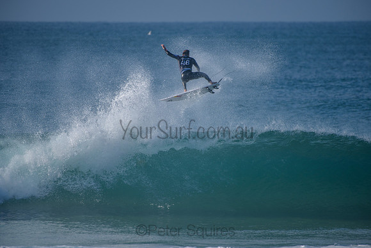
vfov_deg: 2.7
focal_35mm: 515
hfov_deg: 4.0
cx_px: 186
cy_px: 124
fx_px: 5307
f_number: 5.6
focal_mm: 500
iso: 250
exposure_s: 1/2000
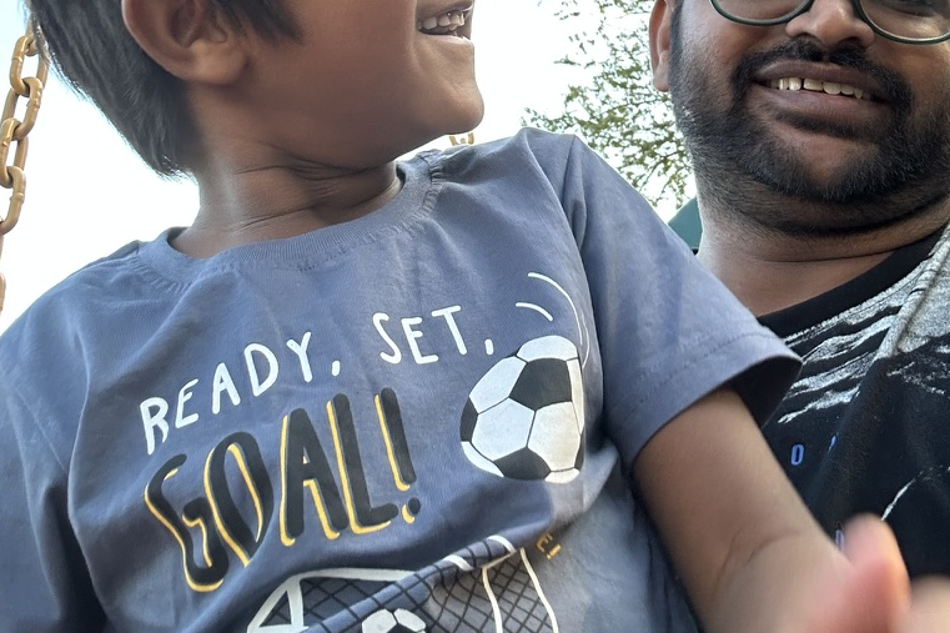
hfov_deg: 46.4
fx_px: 1108
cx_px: 476
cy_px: 30
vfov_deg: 30.1
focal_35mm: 42
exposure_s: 1/67
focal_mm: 2.69
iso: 80
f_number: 1.9
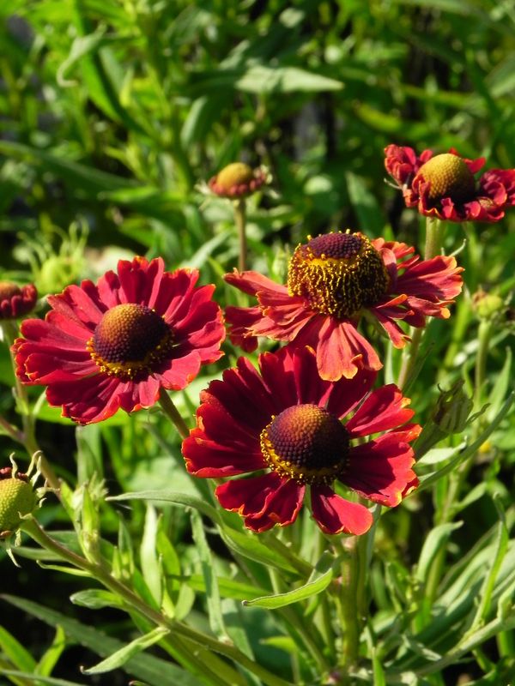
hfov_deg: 17.4
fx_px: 1686
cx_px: 258
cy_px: 343
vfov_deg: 23.0
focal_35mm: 85
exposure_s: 1/200
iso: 160
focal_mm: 15.1
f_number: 7.1
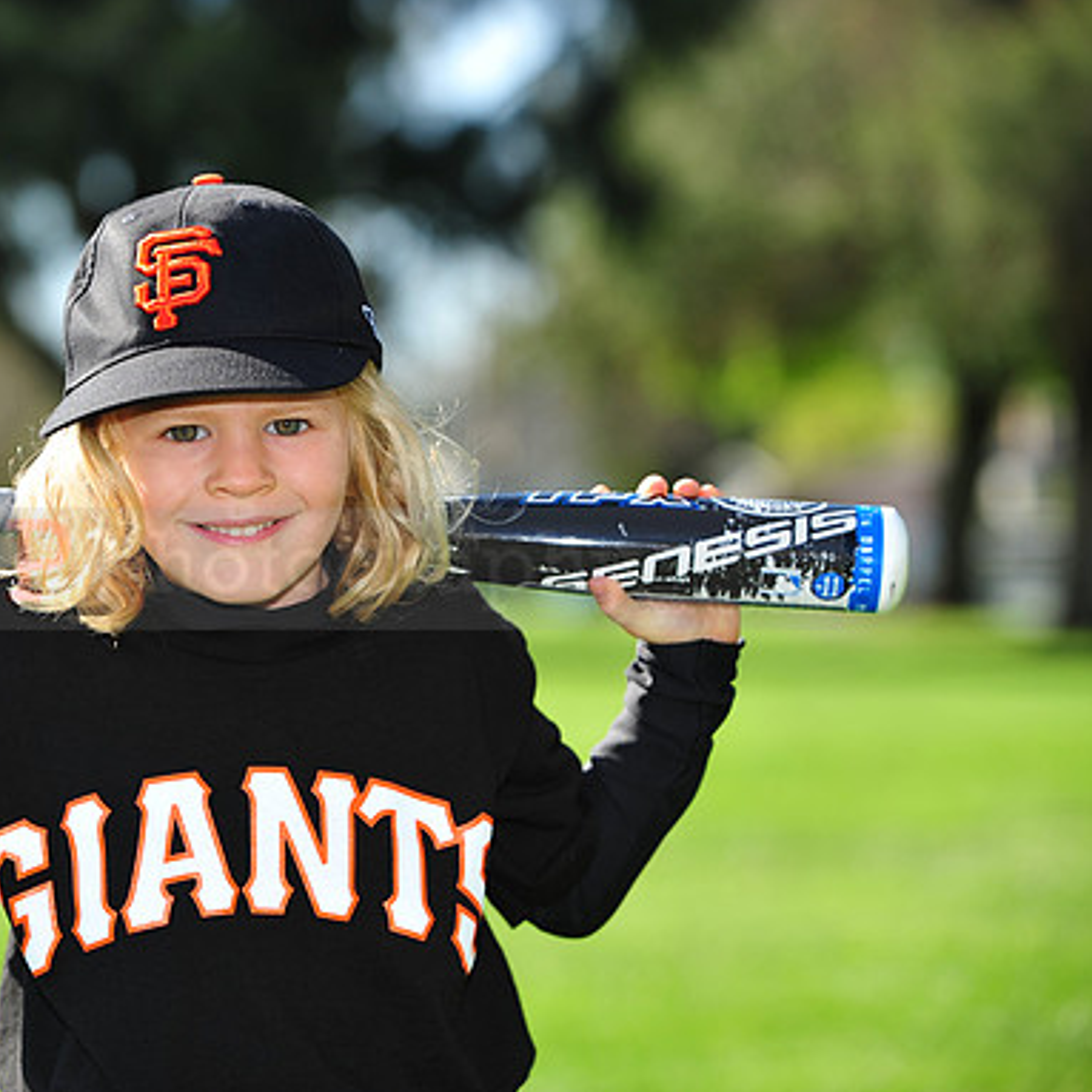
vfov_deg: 12.1
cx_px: 291
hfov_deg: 12.1
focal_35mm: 144
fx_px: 5139
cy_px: 545
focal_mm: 112
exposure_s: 1/640
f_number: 4.5
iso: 200
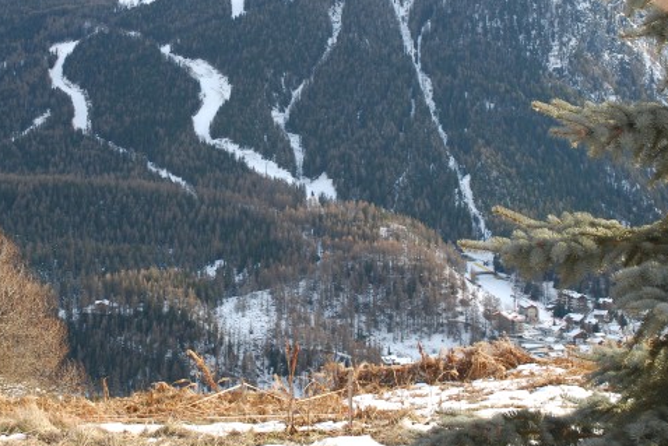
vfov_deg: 19.9
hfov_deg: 29.5
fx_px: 1259
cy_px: 100
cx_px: 219
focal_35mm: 68
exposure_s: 1/60
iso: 200
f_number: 8
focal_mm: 27
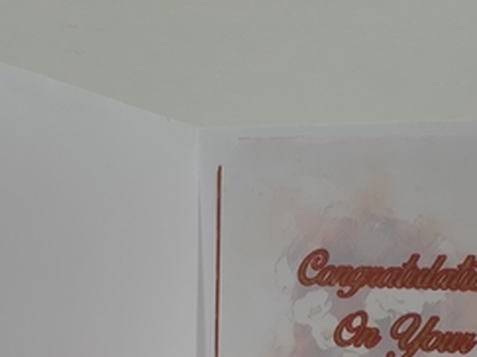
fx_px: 689
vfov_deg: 27.9
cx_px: 249
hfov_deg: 38.2
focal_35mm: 50
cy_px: 329
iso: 125
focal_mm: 3.6
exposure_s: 1/50
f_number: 1.9
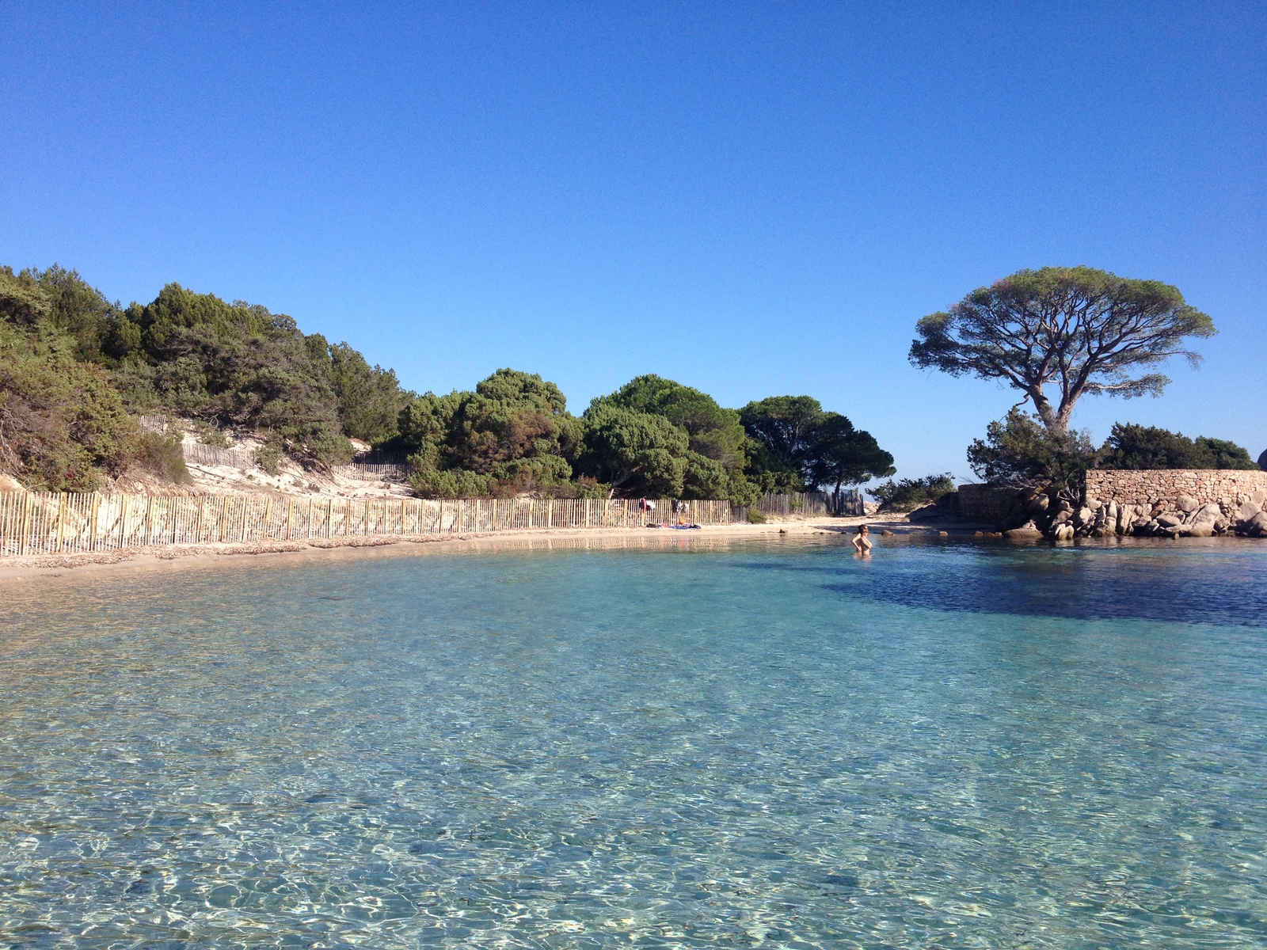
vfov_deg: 40.7
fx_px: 1281
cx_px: 634
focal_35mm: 35
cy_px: 475
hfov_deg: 52.6
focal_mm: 4.28
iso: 64
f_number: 2.4
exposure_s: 1/1623
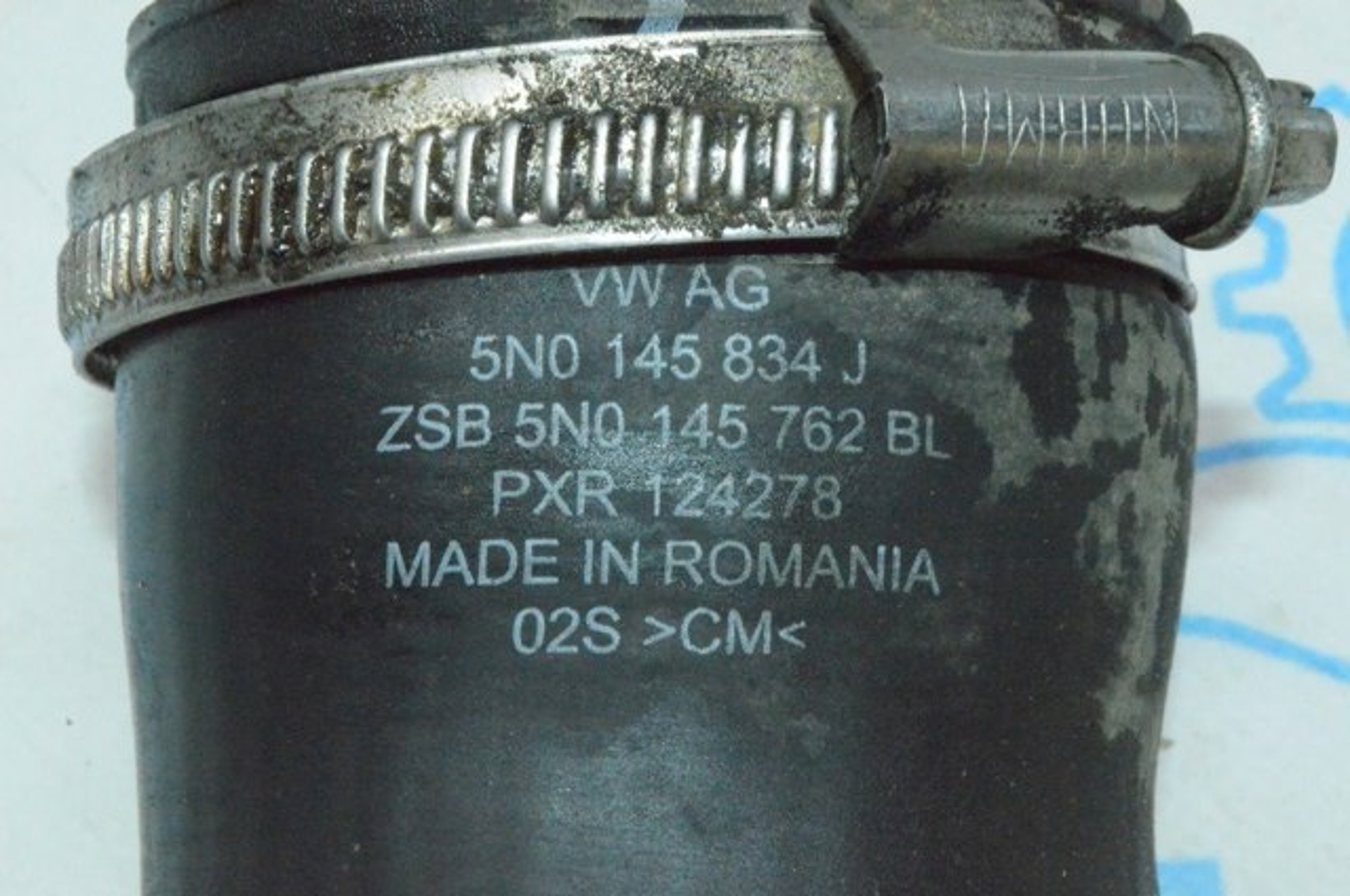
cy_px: 448
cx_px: 675
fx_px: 3090
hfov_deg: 24.6
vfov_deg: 16.5
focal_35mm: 82
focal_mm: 55
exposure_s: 1/50
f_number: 36
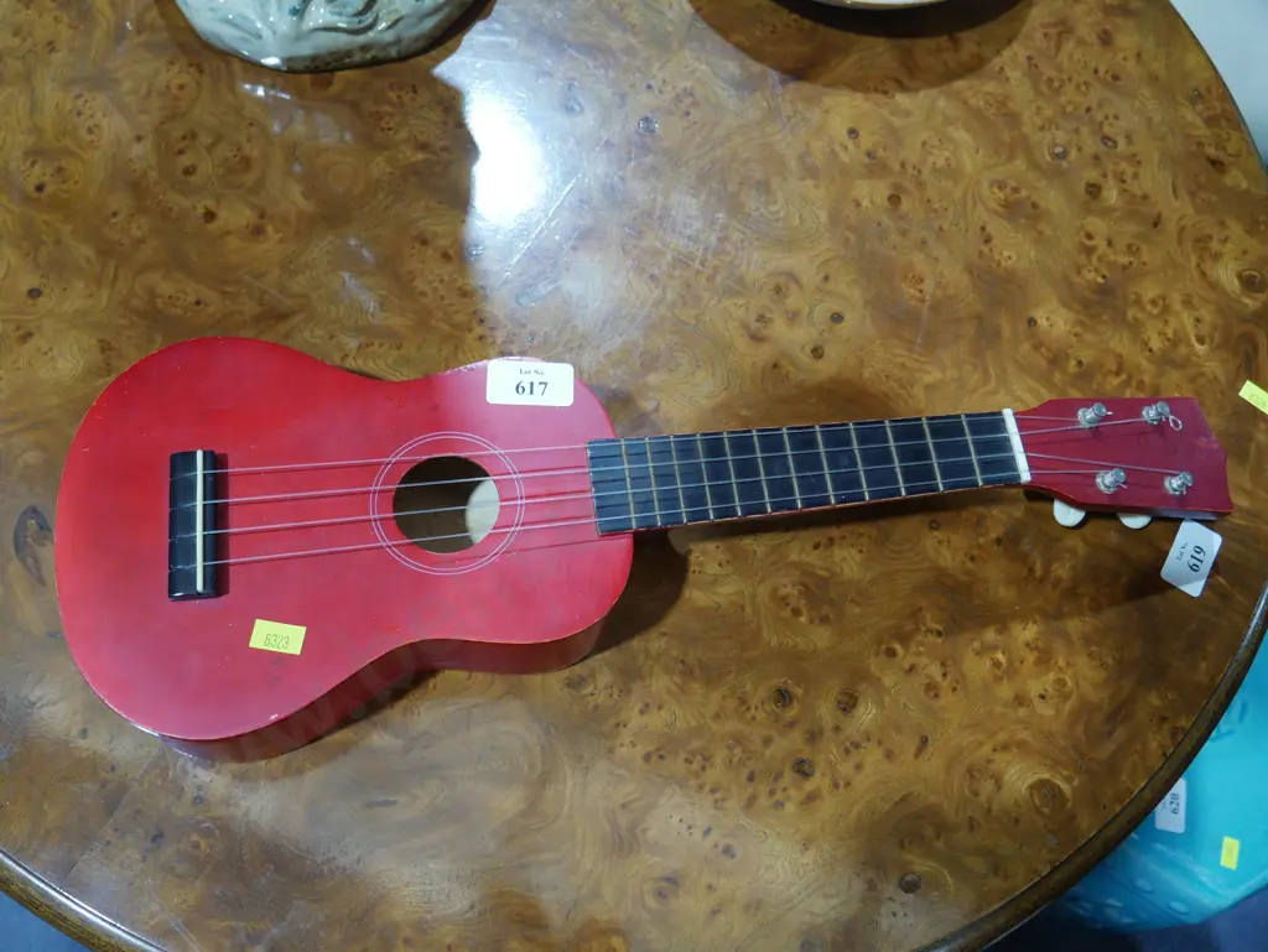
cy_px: 476
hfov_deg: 59.9
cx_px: 634
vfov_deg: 46.8
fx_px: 1099
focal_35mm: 30
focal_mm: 15
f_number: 3.6
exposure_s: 1/60
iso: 320
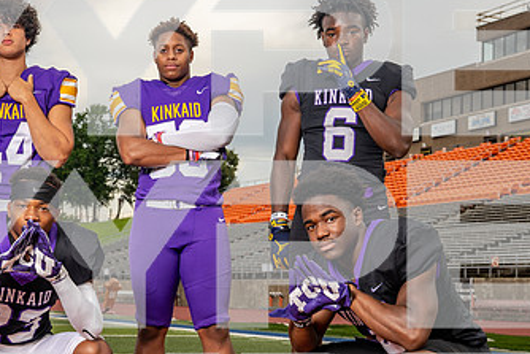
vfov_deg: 20.5
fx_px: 972
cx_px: 186
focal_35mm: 66
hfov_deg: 30.3
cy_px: 245
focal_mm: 38
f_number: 6.3
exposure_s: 1/125
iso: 100
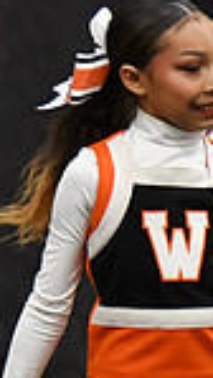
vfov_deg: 1.8
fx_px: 12249
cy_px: 70
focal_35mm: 1222
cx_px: -464
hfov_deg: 1.0
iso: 5000
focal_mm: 200
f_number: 2.8
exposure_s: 1/800
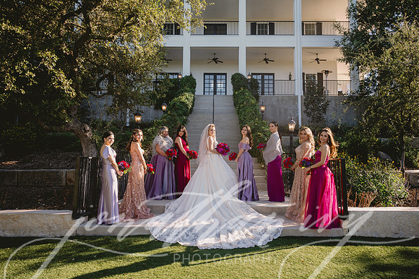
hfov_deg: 66.5
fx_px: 319
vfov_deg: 47.1
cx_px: 209
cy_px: 128
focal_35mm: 27
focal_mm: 25
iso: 80
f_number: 2.8
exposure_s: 1/400
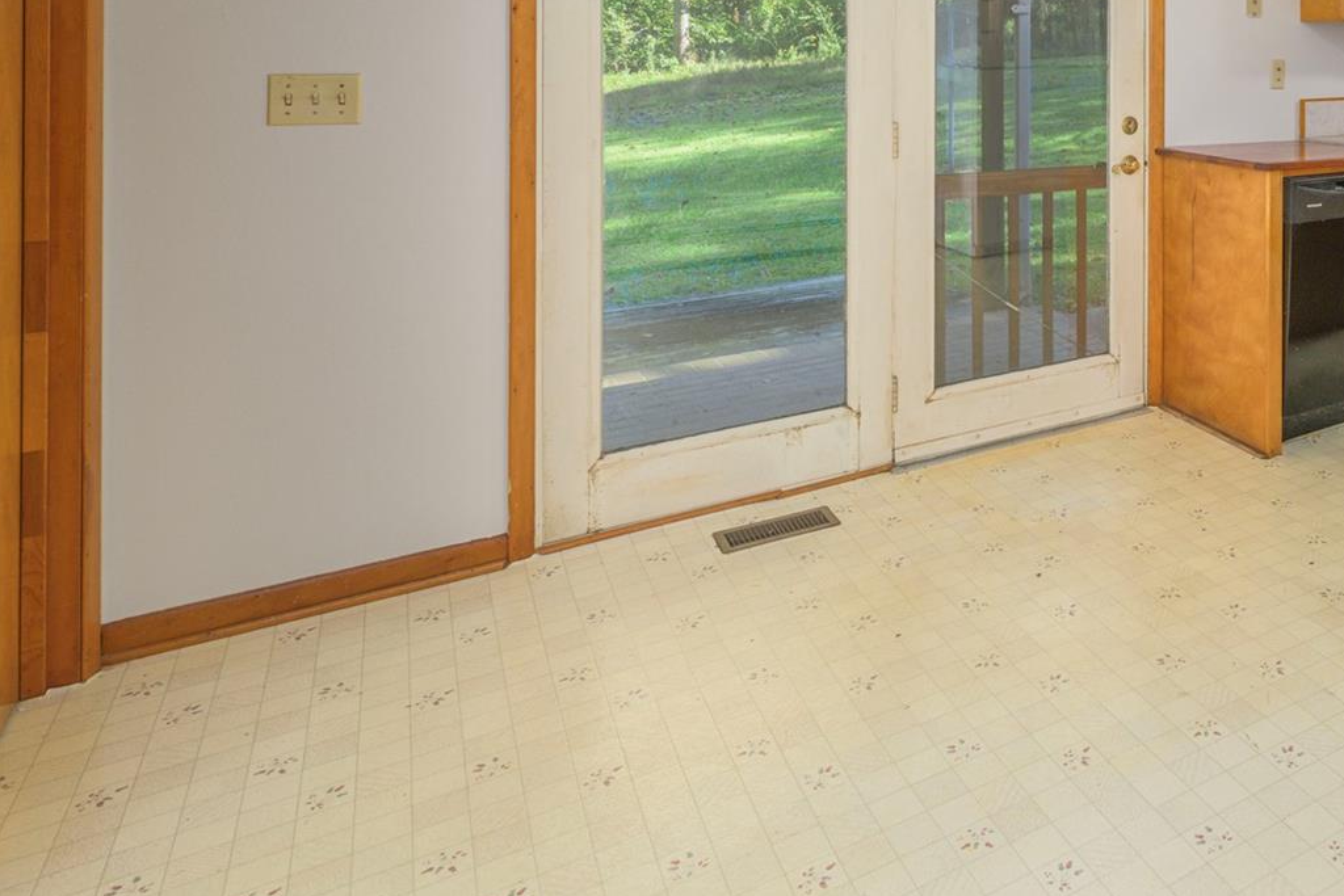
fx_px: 1045
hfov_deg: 55.6
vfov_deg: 41.6
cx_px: 1238
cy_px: 43
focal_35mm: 28
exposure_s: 1/125
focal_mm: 14
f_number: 8
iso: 320
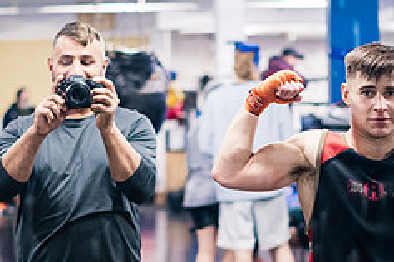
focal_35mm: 127
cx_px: 145
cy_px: 175
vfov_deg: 10.8
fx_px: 1390
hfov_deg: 16.1
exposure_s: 1/500
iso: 4000
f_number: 1.8
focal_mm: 50
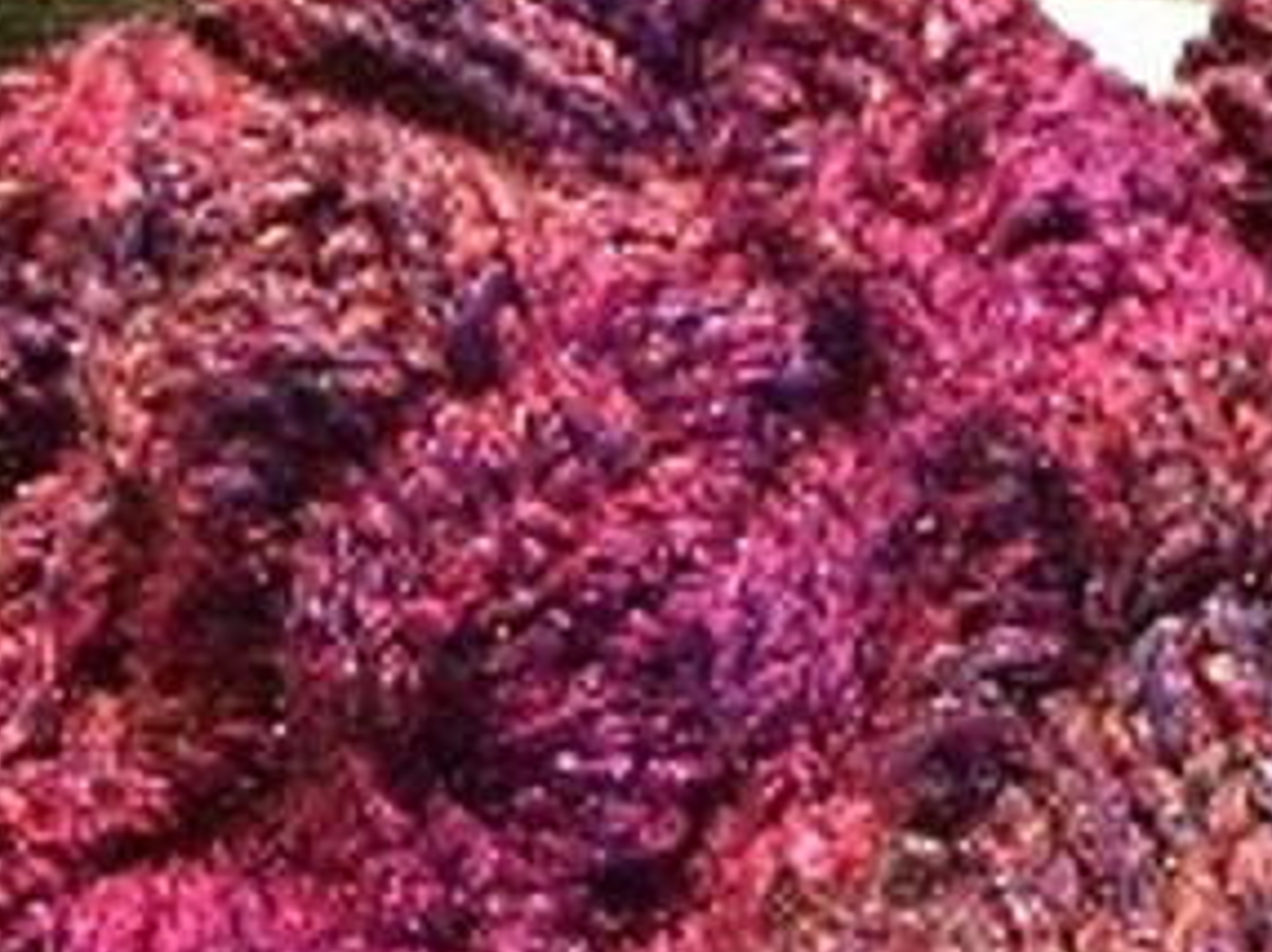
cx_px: 1174
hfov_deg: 28.5
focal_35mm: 65
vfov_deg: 21.4
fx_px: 2386
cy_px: 1037
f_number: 2.2
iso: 800
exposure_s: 1/15
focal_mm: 4.15
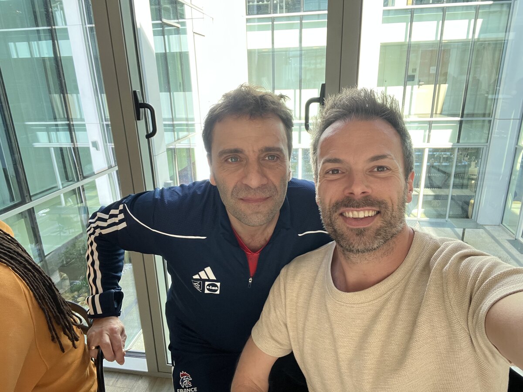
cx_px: 262
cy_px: 196
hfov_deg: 73.9
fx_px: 347
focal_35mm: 23
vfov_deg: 58.9
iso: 100
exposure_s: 1/99
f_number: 2.2
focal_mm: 2.71
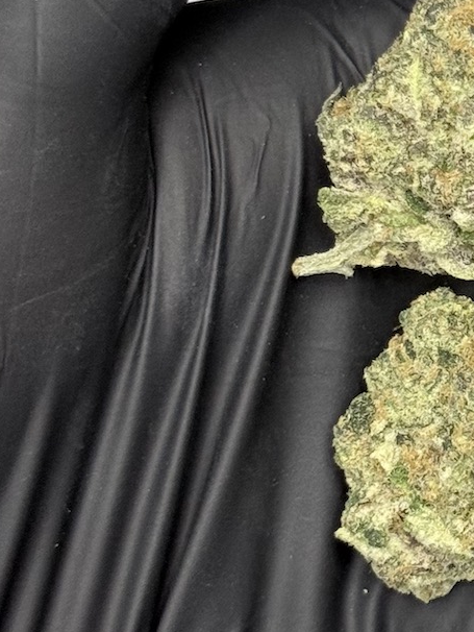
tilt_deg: -82.8
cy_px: 262
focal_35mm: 152
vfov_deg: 13.0
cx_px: 729
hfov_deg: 9.5
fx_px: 2773
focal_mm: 6.76
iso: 100
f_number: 1.78
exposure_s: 1/50
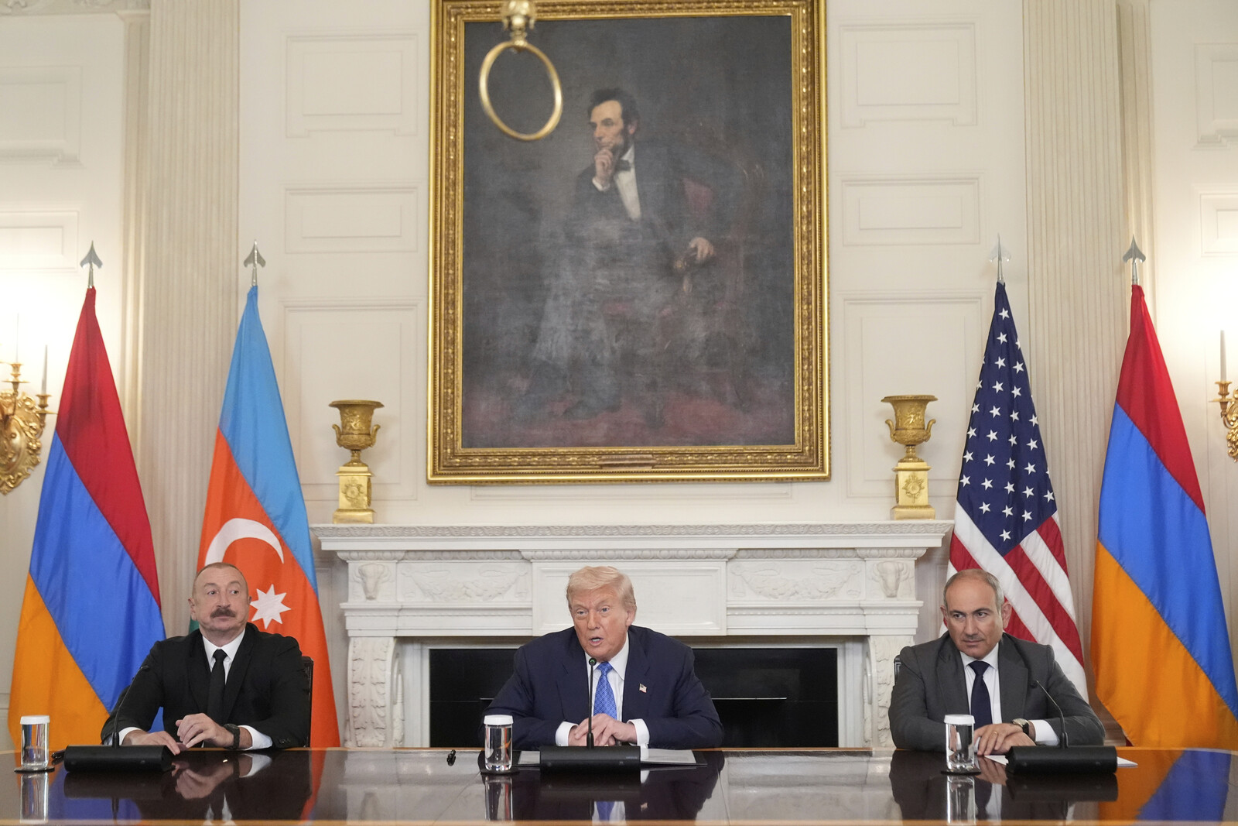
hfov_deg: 39.6
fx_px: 1719
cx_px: 619
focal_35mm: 50
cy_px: 413
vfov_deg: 27.0
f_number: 2.8
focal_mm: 50
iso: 6400
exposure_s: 1/500
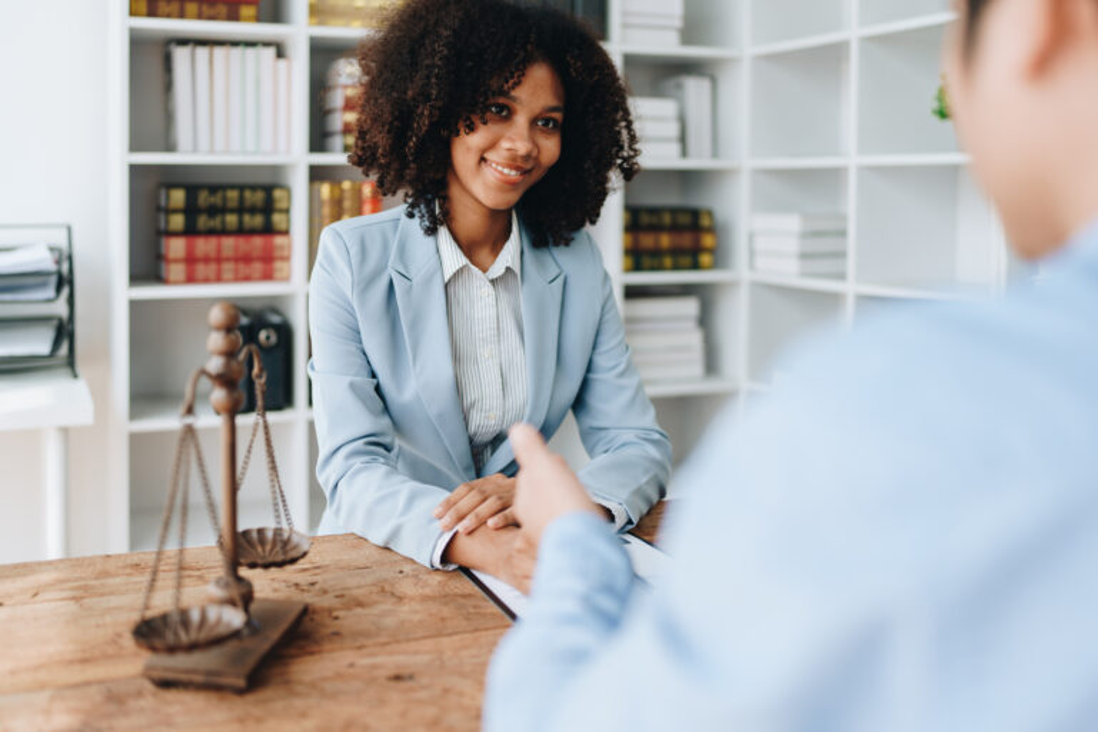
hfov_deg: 54.4
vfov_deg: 37.9
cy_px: 366
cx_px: 549
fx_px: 1067
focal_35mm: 35
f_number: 1.4
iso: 100
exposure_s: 1/1000
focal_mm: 35
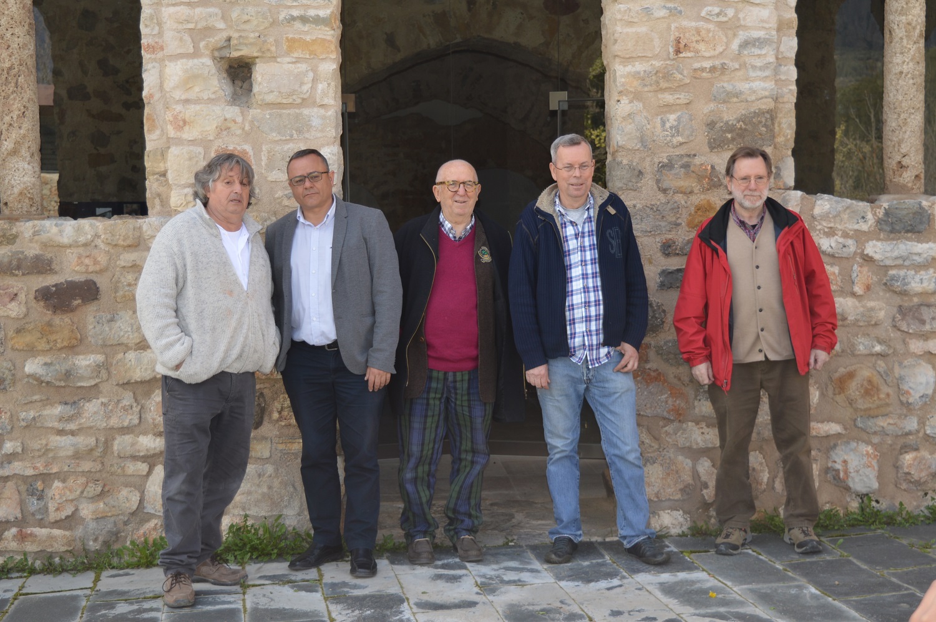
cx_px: 468
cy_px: 311
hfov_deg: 35.1
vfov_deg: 23.7
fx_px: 1481
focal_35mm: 57
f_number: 4.8
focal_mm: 38
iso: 100
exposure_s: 1/160
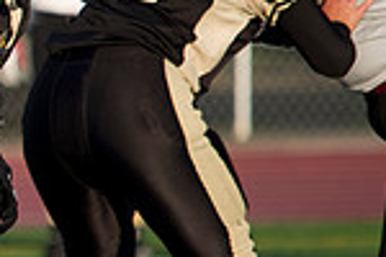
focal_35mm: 1932
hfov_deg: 1.1
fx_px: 20714
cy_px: 75
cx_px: -170
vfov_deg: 0.7
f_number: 6.3
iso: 500
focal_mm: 500
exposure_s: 1/1000
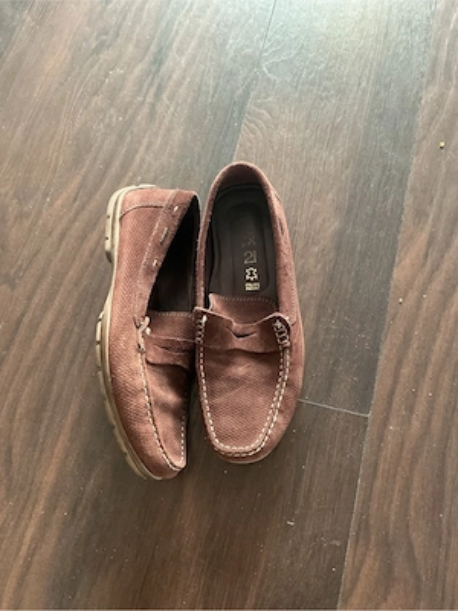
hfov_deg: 48.2
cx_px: 229
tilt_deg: -72.5
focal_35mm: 29
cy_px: 306
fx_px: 512
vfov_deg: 61.7
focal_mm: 3
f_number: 1.8
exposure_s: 1/40
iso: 200
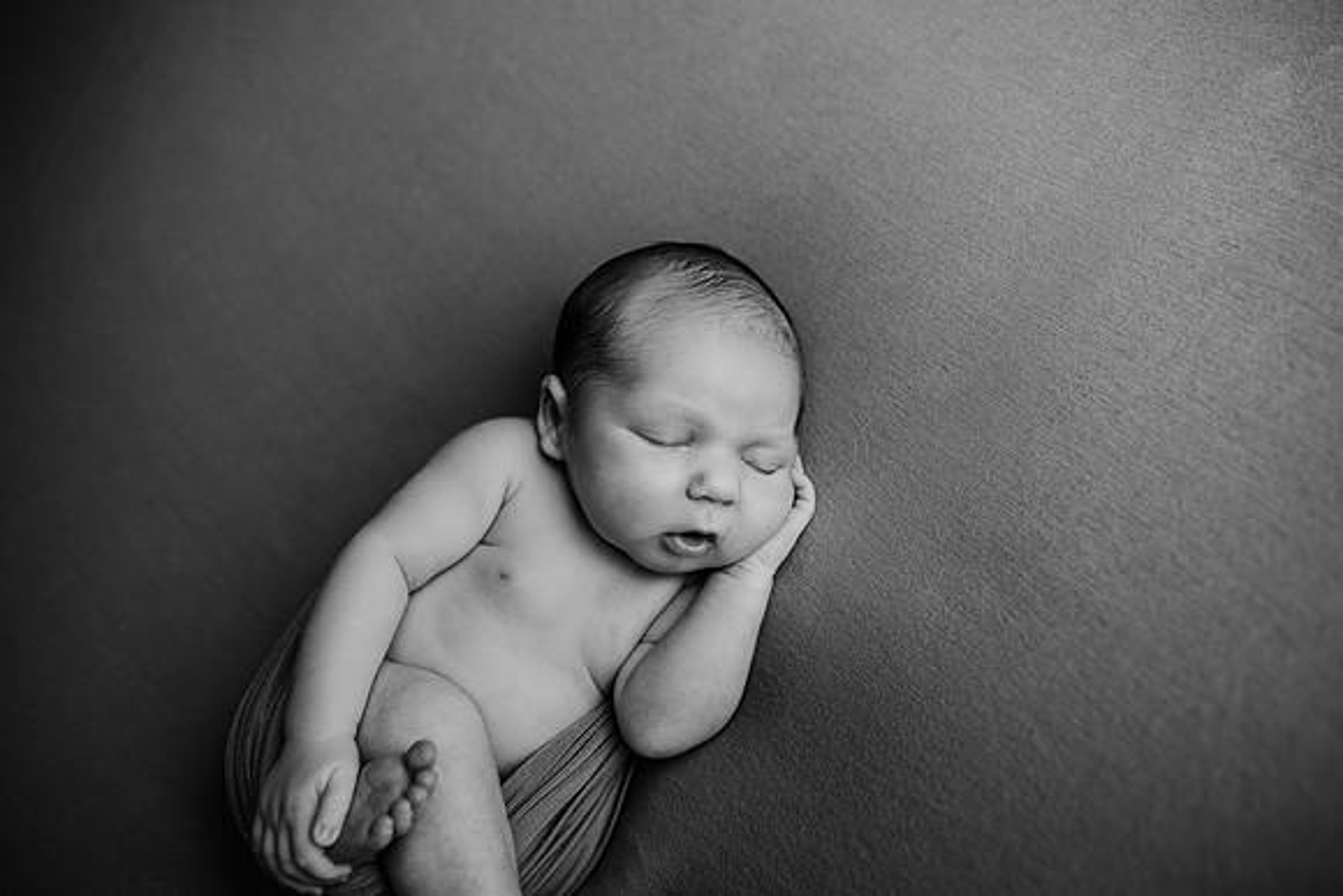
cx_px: 672
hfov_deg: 73.7
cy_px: 448
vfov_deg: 53.2
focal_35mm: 24
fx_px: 896
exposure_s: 1/160
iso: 100
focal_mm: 24
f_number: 2.8
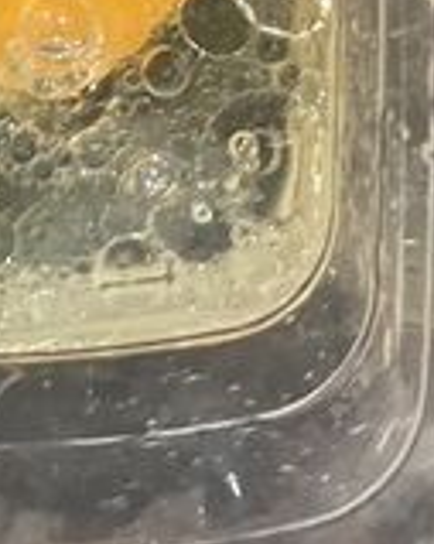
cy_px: -455
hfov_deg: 13.9
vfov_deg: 15.0
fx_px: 1768
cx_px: 96
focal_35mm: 110
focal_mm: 5.1
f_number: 1.6
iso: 500
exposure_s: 1/33
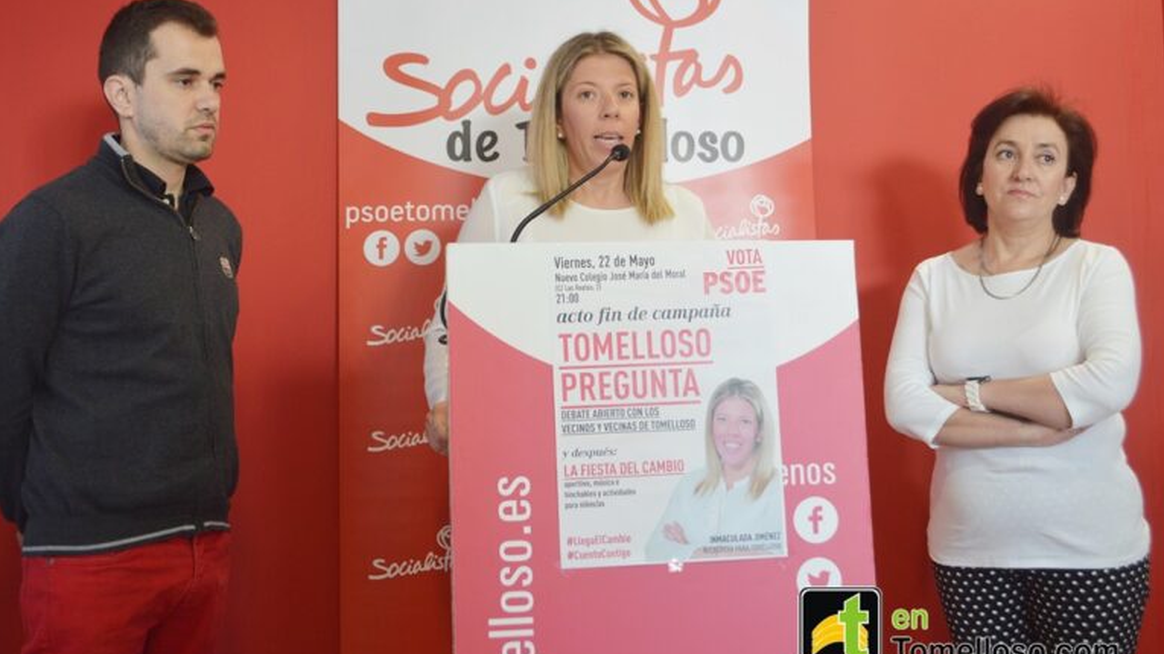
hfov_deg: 49.4
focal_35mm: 41
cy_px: 287
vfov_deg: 29.0
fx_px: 1265
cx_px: 581
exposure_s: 1/30
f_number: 4.2
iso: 400
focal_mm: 26
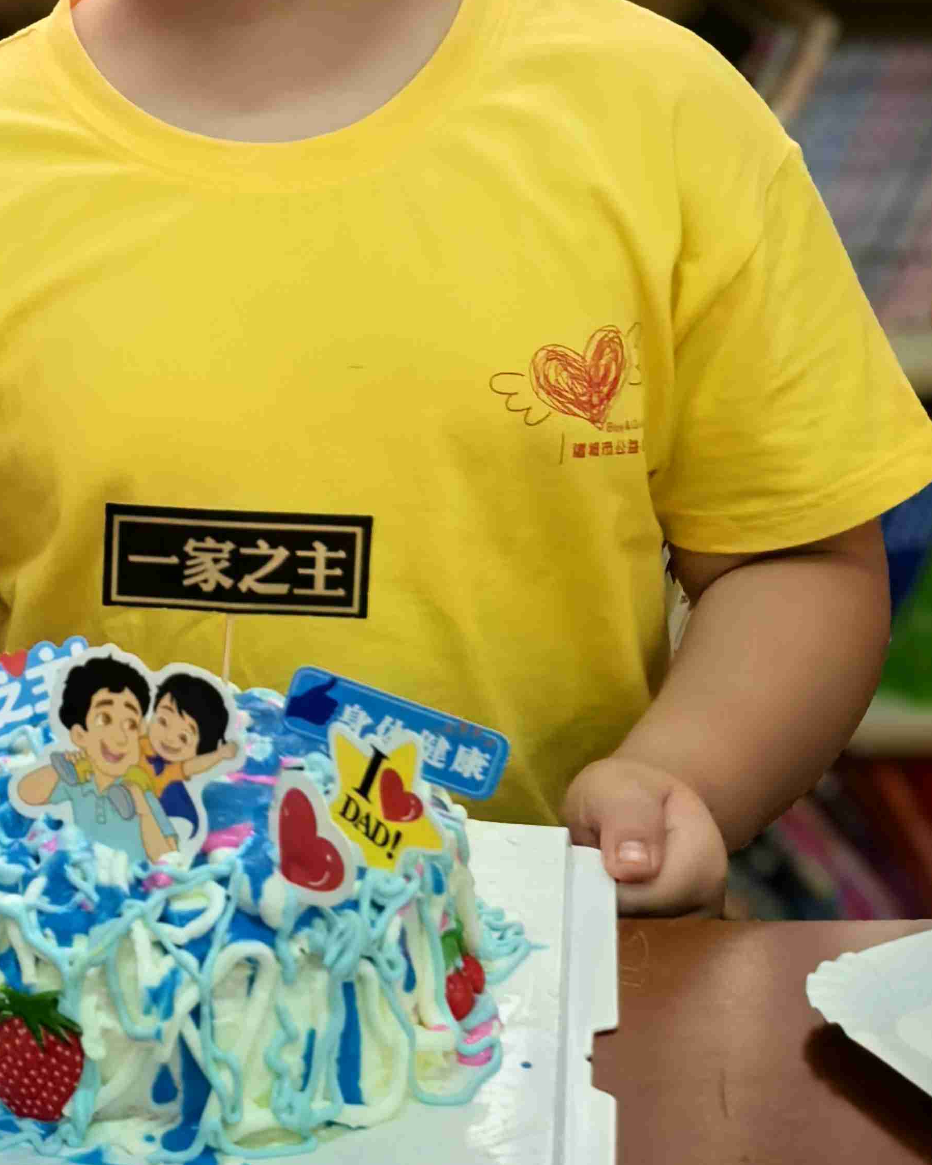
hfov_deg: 19.0
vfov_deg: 23.6
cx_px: 218
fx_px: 2759
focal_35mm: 80
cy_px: 301
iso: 200
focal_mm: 5.75
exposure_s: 1/100
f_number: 2
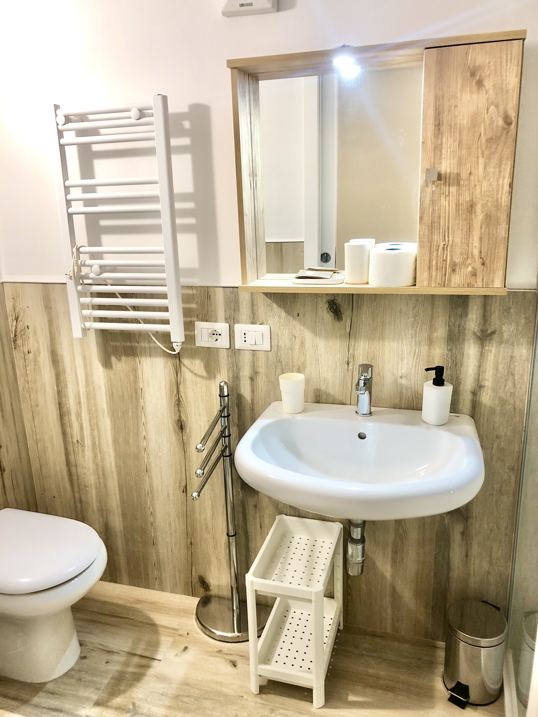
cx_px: 269
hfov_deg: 49.7
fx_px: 580
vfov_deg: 63.4
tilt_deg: -16.9
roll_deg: +1.5
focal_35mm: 28
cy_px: 358
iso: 40
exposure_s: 1/20
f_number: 1.8
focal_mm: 3.99
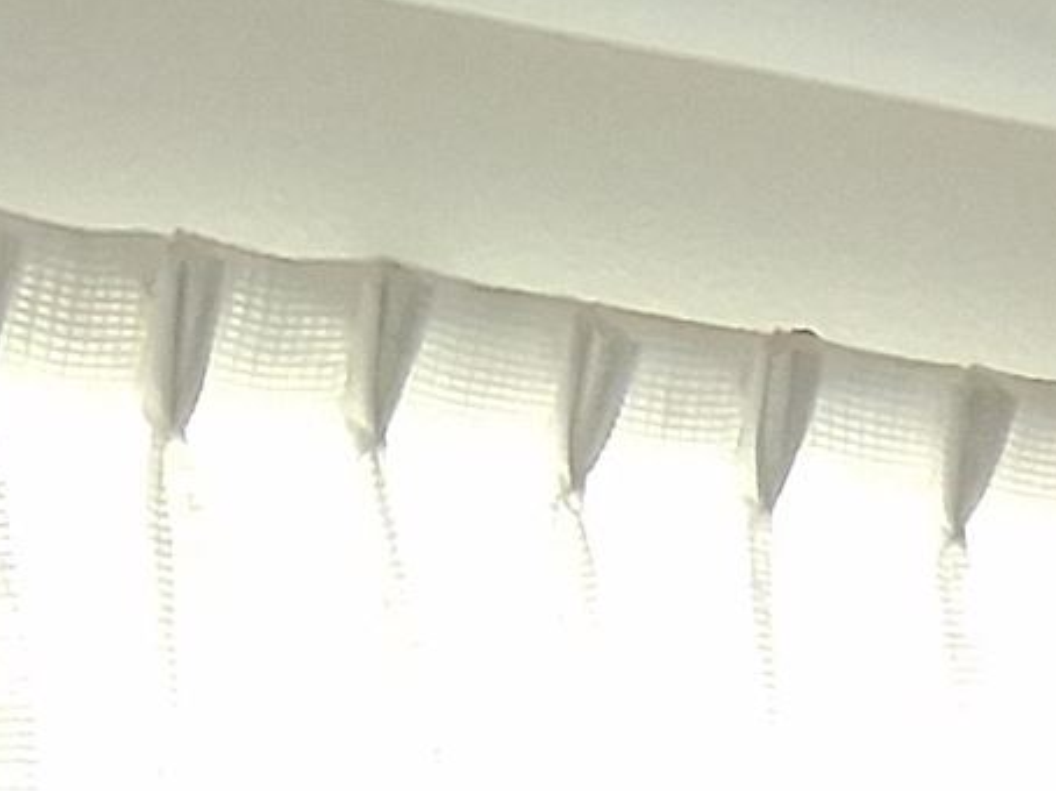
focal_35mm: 176
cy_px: 2289
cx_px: 2614
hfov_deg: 9.8
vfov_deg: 7.5
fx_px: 5366
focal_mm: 3.98
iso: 25
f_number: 1.8
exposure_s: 1/60
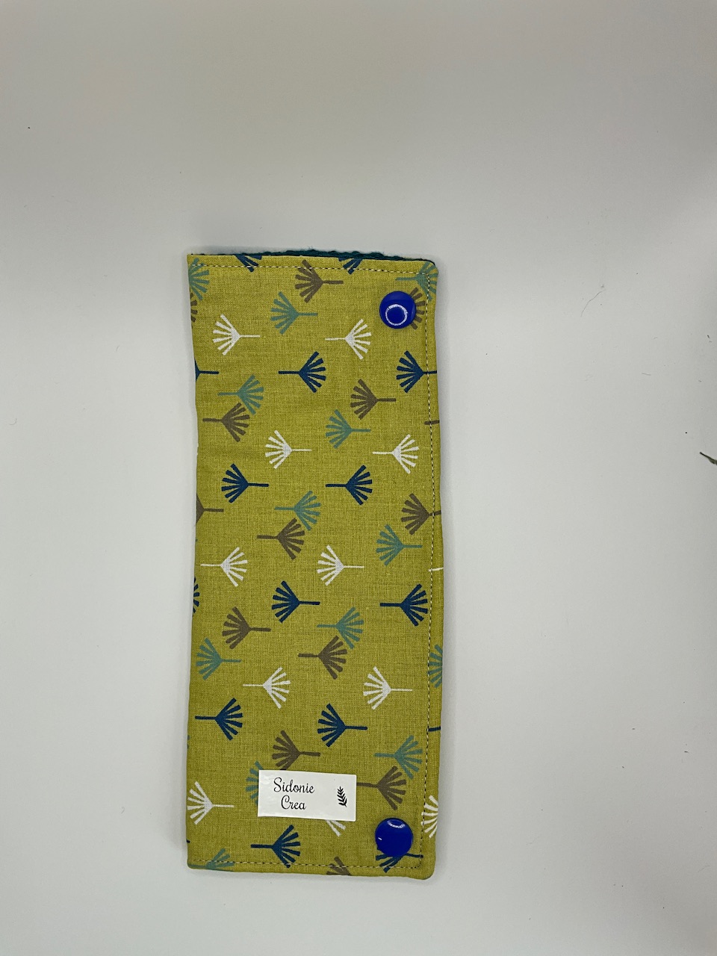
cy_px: 478
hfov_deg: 48.2
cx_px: 358
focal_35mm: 29
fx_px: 801
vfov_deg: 61.7
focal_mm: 3
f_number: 1.8
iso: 25
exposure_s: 1/375
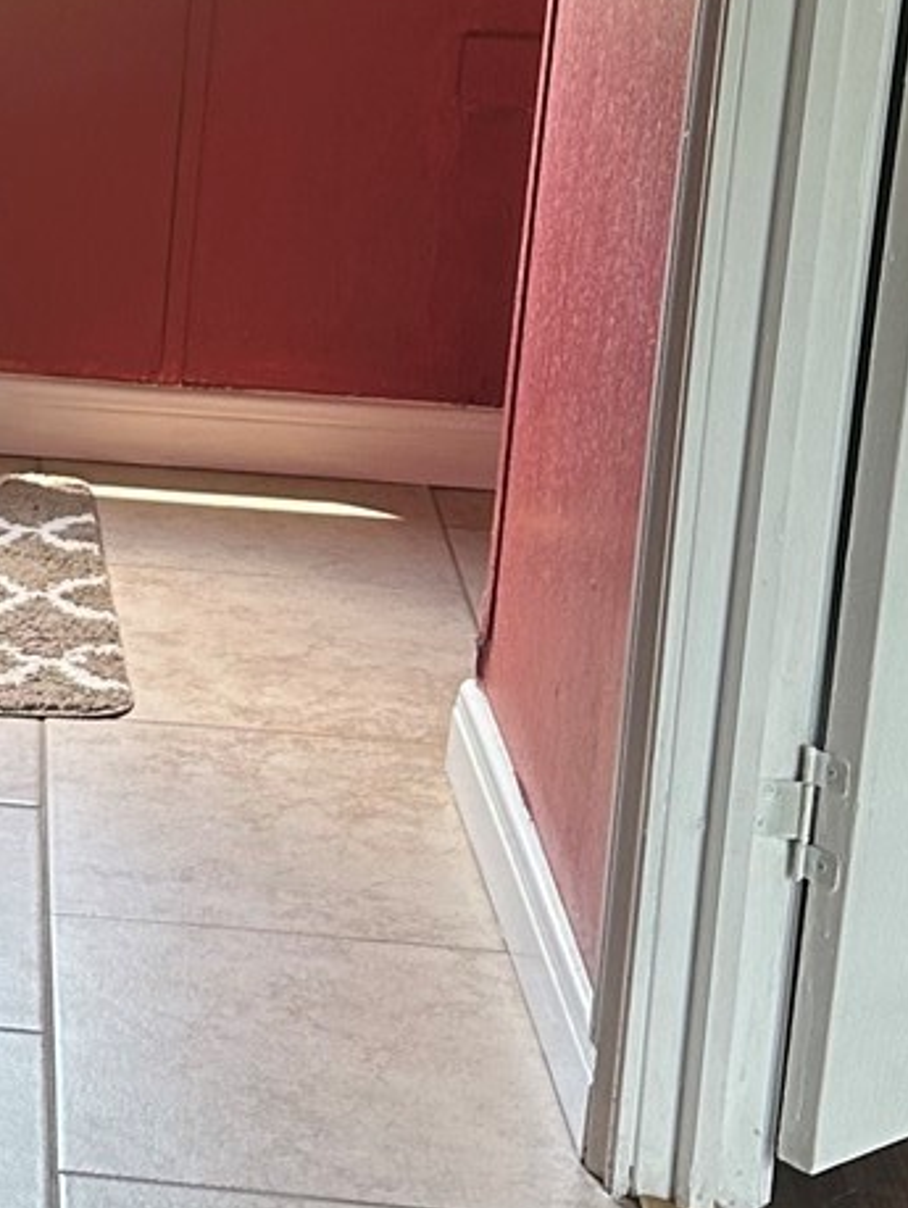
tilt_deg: -12.4
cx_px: -555
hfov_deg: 12.9
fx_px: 3737
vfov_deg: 18.1
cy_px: 134
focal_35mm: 107
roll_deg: -3.1
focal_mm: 6.86
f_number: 1.78
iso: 100
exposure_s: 1/121
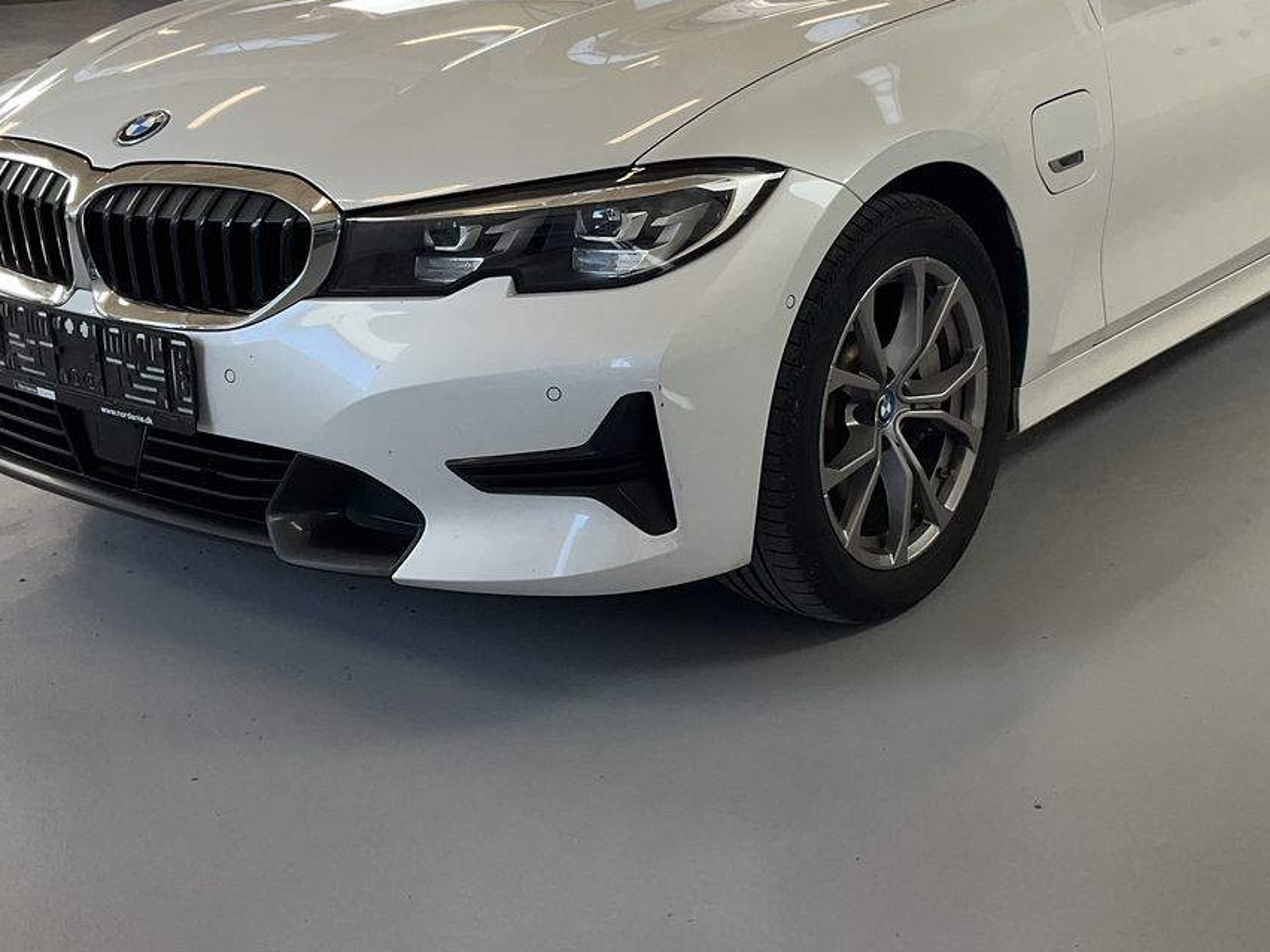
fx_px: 1798
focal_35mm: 49
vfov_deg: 29.2
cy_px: 241
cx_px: 723
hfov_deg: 38.8
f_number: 1.8
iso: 32
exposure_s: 1/100
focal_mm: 3
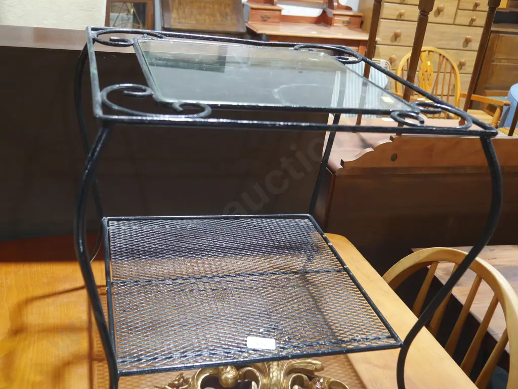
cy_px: 194
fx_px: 599
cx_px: 259
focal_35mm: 40
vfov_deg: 36.0
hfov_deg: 46.8
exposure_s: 1/60
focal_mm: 20
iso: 1000
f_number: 4.4
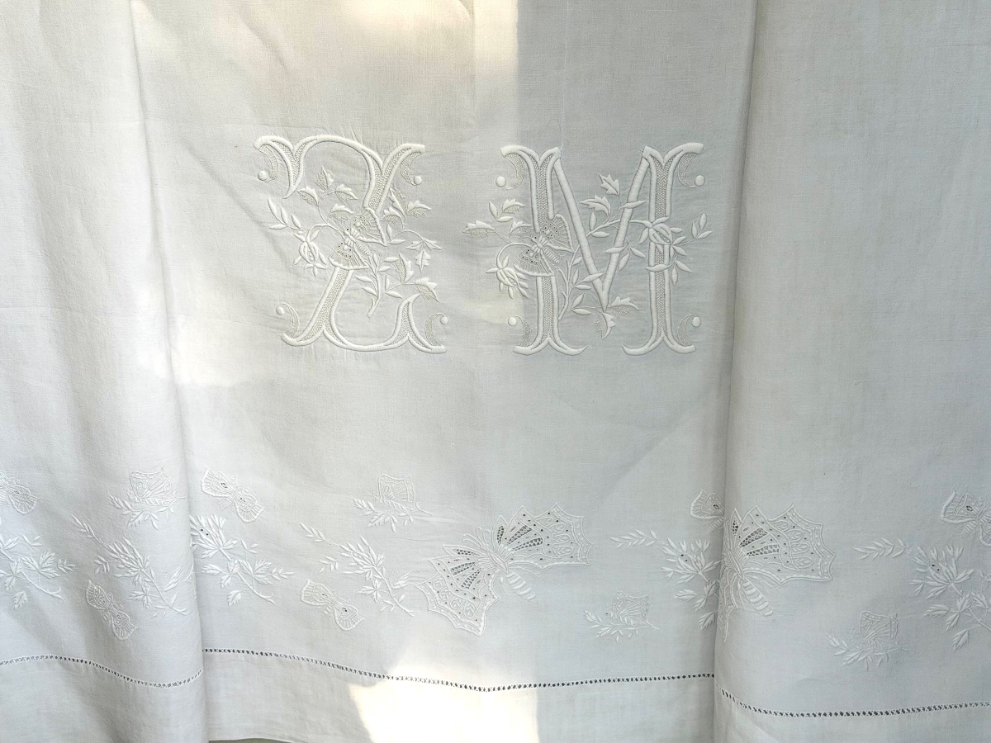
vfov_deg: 30.3
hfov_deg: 39.7
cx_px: 496
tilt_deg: -25.4
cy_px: 372
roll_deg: +1.1
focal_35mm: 48
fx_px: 1374
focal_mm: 6.76
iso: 64
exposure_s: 1/452
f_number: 1.78
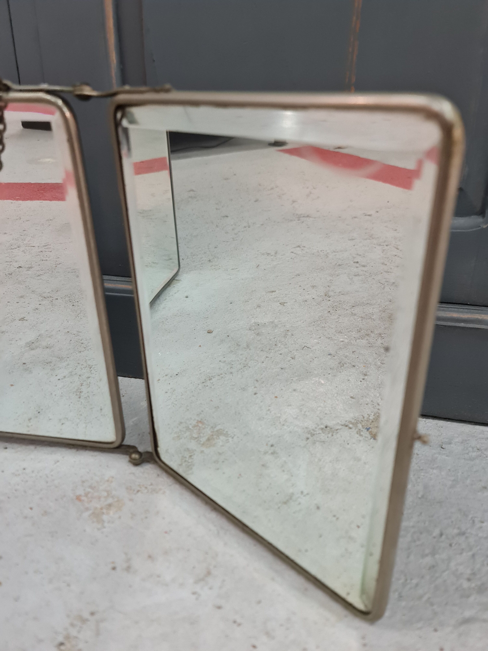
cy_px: 326
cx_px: 244
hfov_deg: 54.9
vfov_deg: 69.4
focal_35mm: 25
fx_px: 470
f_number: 1.8
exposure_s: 1/50
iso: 400
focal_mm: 7
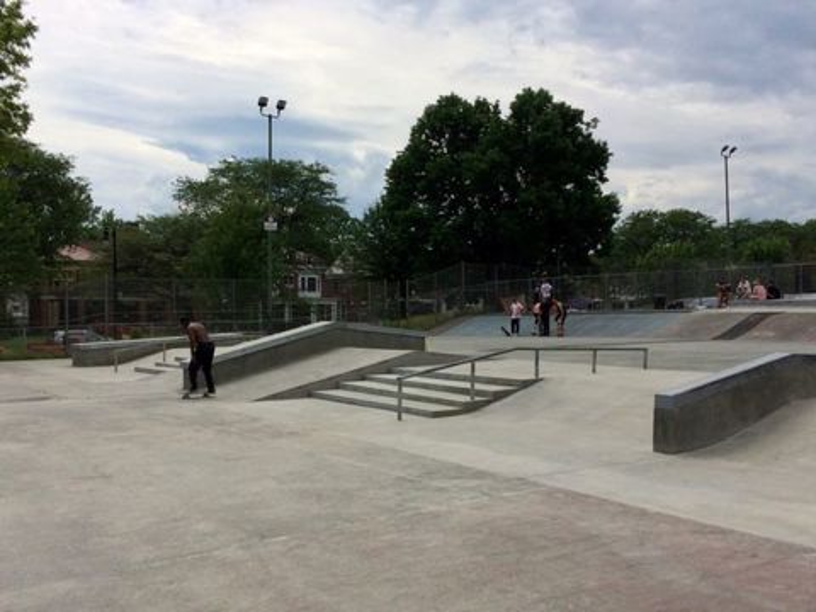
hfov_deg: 61.7
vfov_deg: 48.2
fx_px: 684
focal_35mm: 29
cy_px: 306
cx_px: 408
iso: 32
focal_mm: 4.15
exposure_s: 1/5128
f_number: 2.2
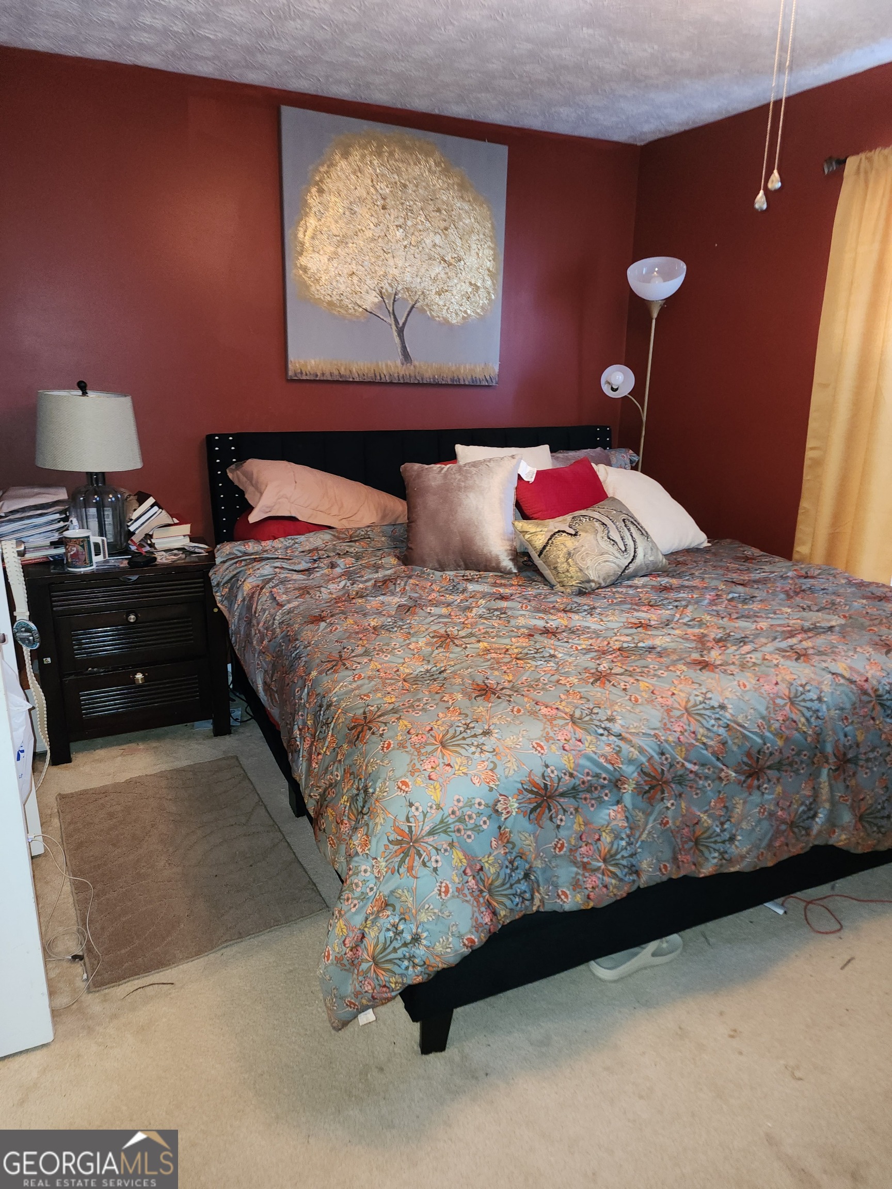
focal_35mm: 23
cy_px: 594
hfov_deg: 58.9
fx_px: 790
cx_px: 446
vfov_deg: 73.9
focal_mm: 6.4
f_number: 1.8
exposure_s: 1/10
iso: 200
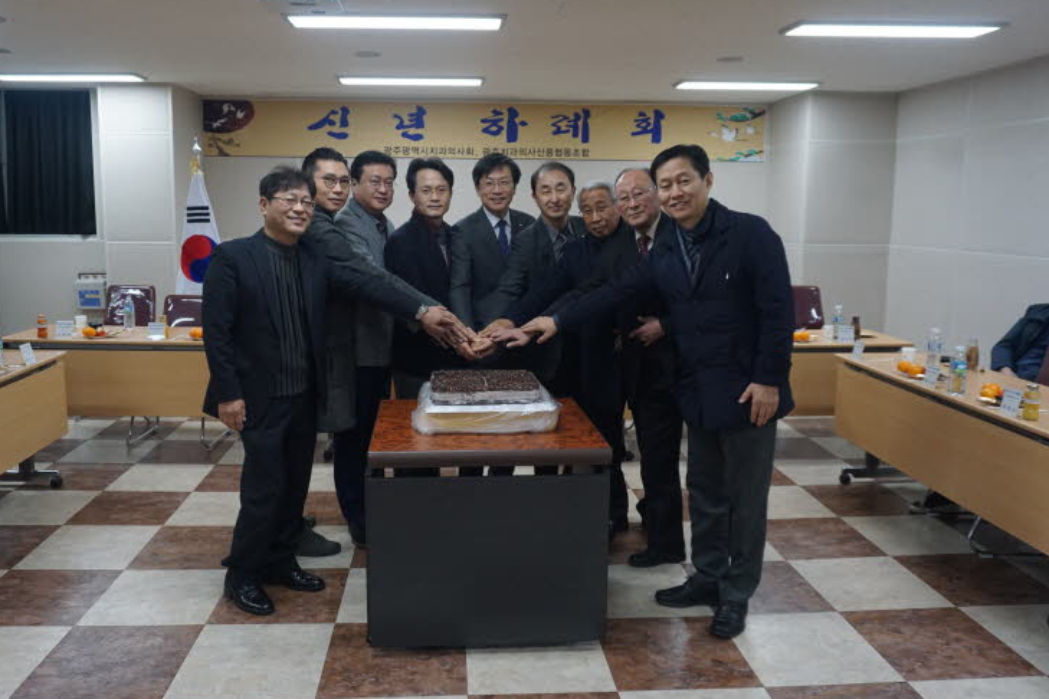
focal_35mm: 28
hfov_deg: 65.4
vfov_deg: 46.3
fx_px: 816
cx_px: 488
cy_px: 317
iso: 1000
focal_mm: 16
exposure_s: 1/160
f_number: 4
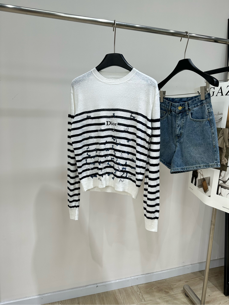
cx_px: 114
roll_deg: -2.5
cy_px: 152
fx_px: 212
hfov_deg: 56.8
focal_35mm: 24
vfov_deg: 71.6
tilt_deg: -10.9
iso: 64
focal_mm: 6.86
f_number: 1.78
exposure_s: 1/146
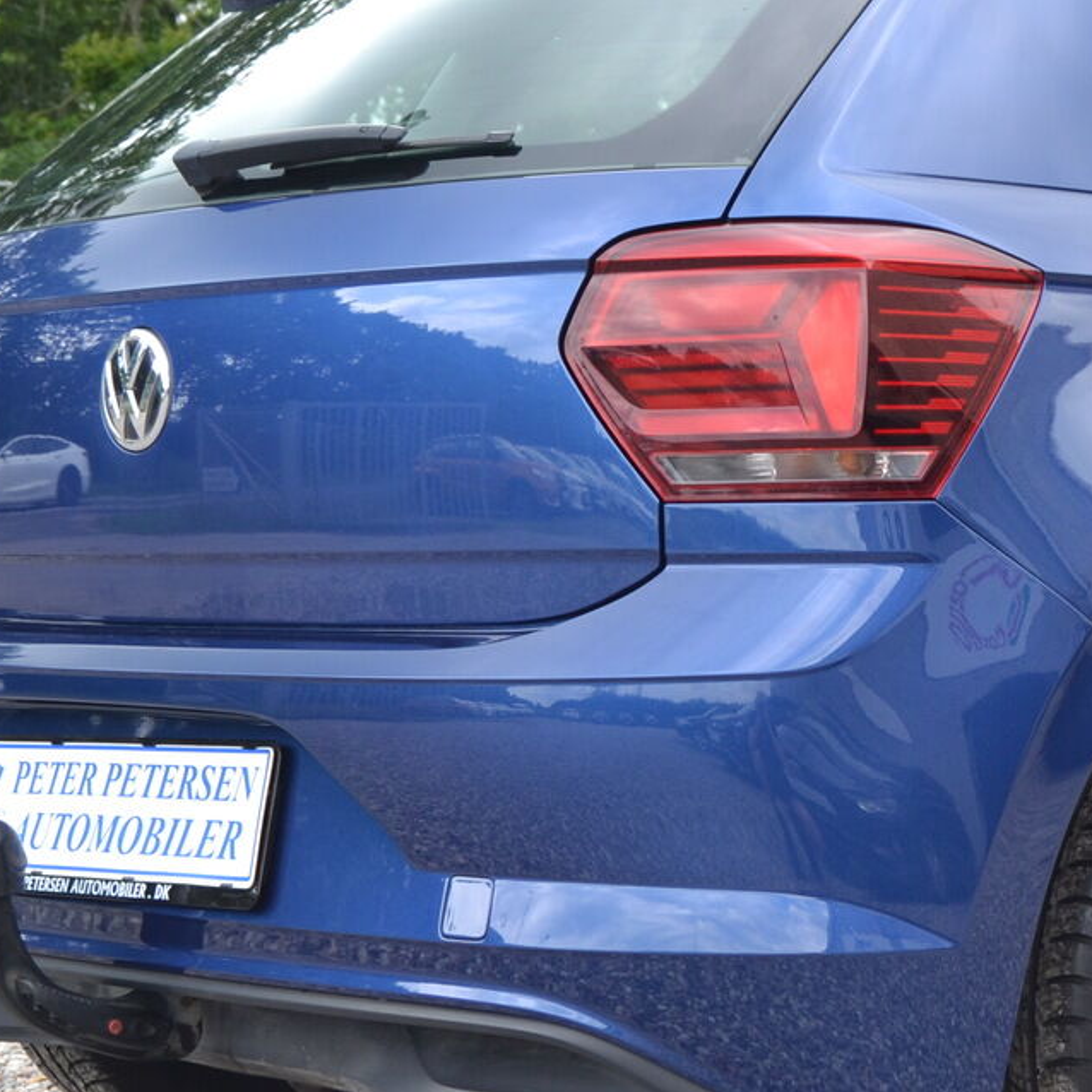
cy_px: 587
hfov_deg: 18.3
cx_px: 1126
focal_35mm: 92
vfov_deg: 18.9
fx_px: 3284
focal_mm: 24
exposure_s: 1/125
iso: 125
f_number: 5.6
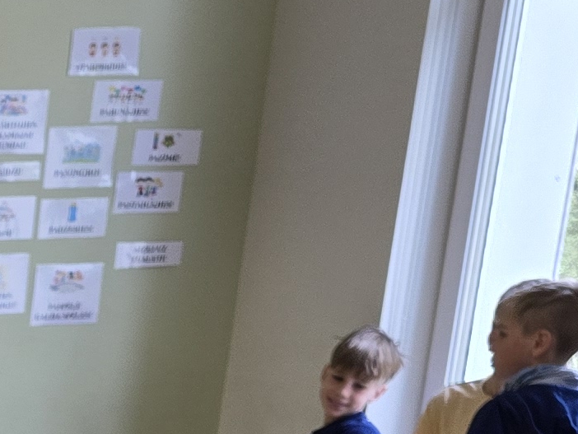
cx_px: -915
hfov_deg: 11.6
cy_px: 948
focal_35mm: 131
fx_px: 2188
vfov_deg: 10.2
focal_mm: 6.3
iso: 80
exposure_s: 1/100
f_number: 1.7
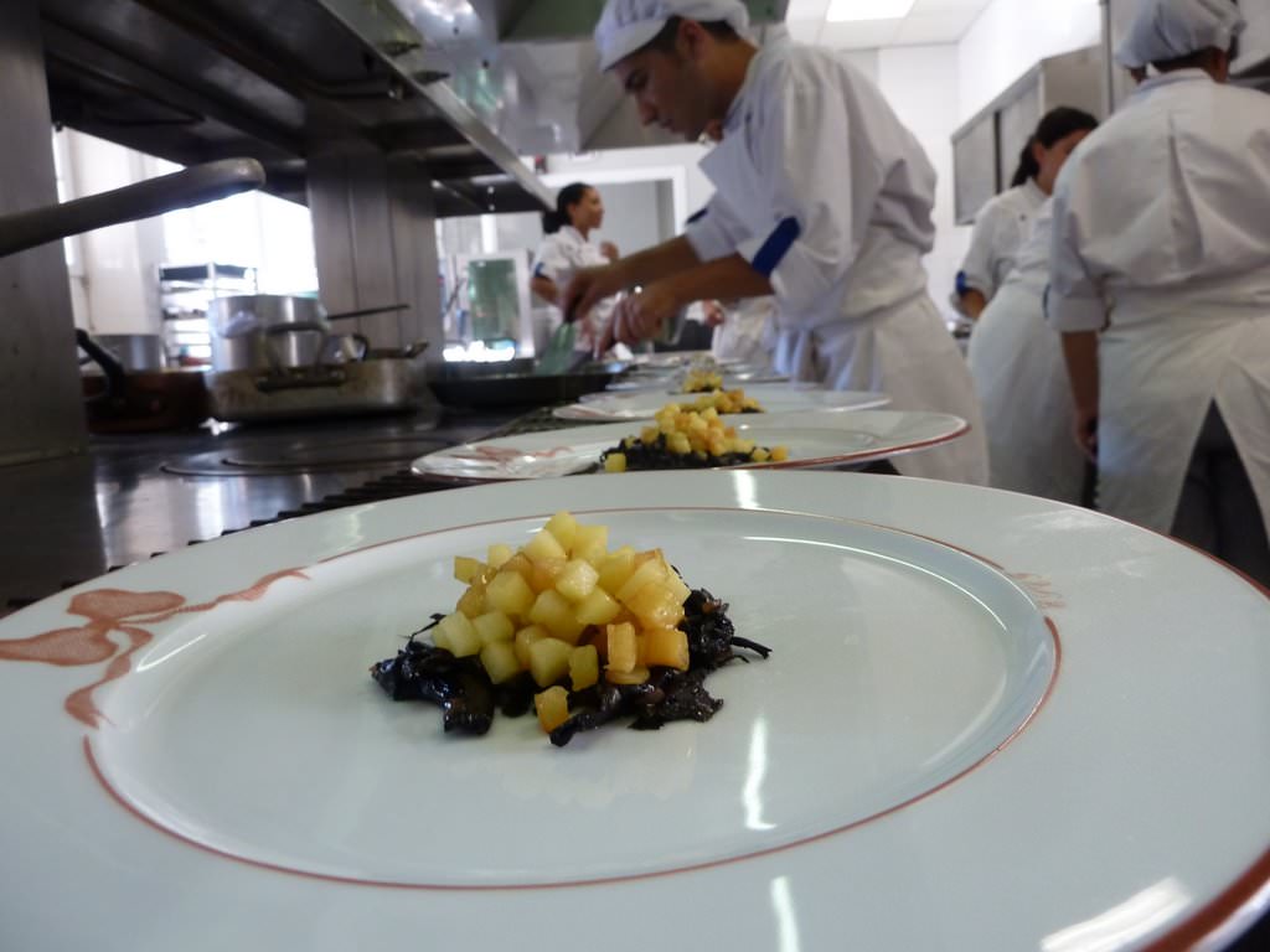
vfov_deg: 54.9
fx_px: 917
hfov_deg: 69.4
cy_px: 476
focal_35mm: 25
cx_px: 635
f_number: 3.3
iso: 200
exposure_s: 1/30
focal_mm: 4.1
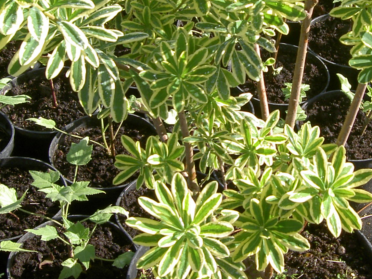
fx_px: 924
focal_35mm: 86
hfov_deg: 22.5
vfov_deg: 17.1
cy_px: 106
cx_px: 294
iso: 50
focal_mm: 6.3
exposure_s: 1/125
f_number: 4.9
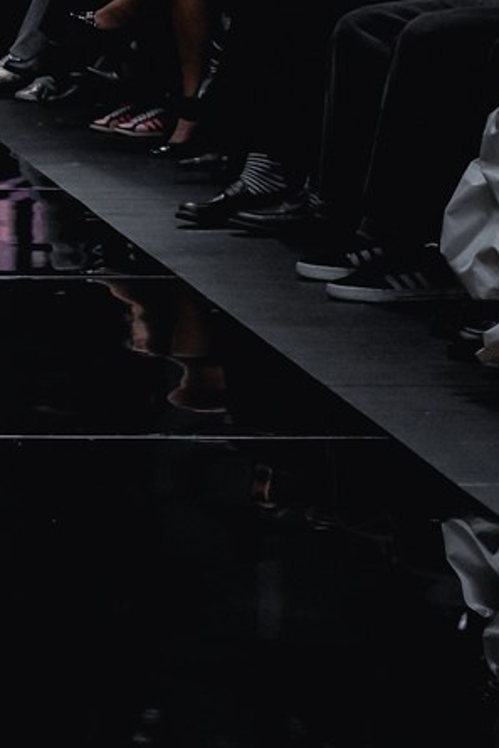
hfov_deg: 8.6
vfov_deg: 13.3
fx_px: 3137
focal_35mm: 151
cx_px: -472
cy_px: -59
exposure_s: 1/250
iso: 2000
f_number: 4.5
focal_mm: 35
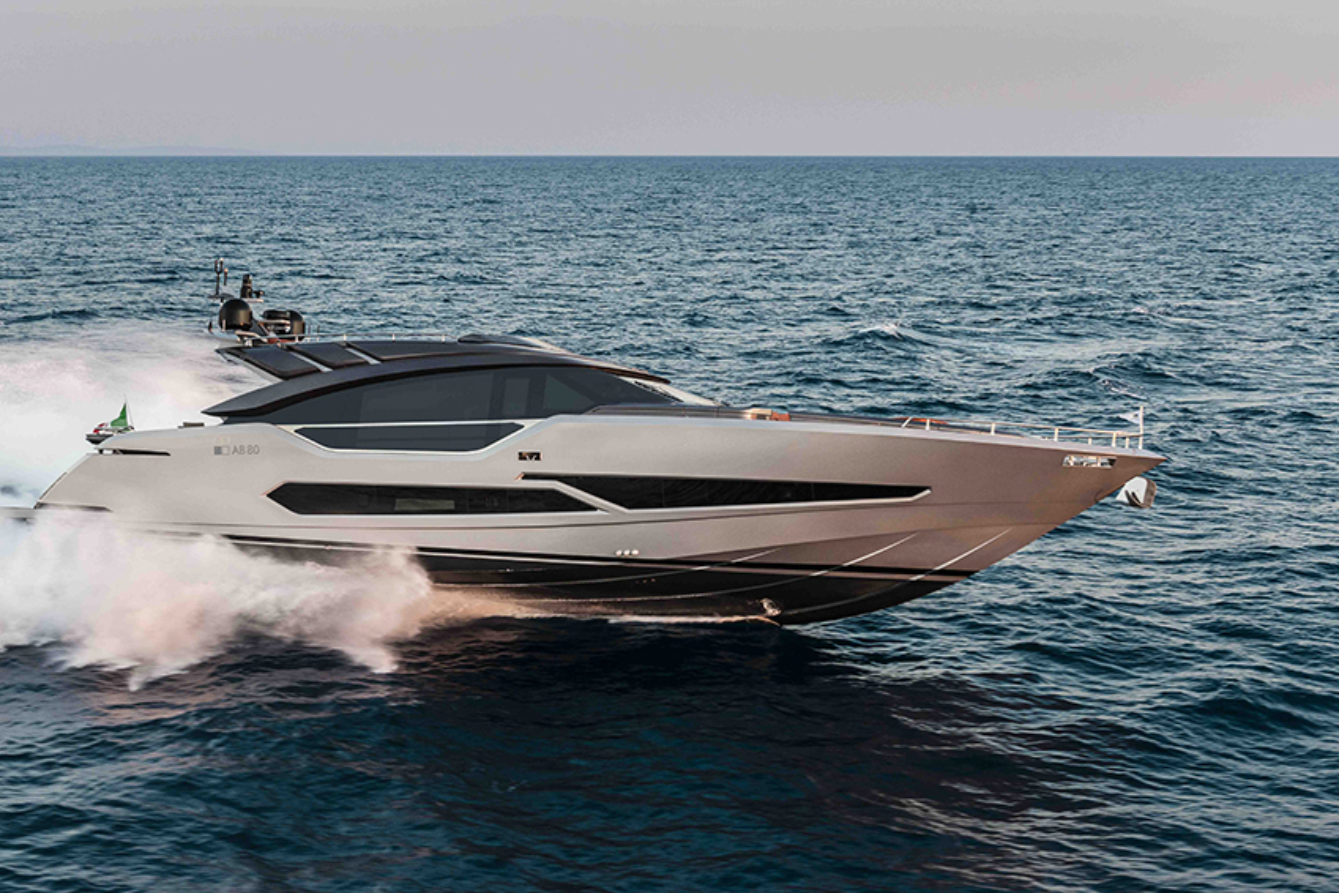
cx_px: 571
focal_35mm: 53
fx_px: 1971
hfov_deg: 37.4
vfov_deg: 25.5
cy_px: 390
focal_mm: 45
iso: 800
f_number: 4.5
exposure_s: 1/320
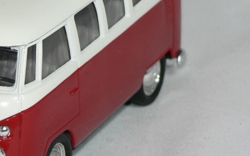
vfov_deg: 5.3
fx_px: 1683
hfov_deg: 8.5
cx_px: 8
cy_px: 69
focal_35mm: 247
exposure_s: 1/60
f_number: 3.2
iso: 80
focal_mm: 16.5
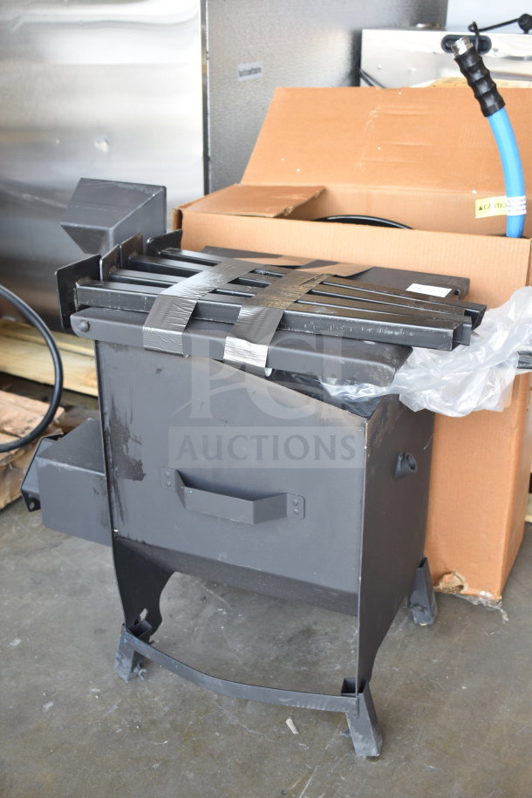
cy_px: 399
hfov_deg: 31.9
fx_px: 931
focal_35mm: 42
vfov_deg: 46.4
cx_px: 266
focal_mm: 28
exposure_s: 1/50
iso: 320
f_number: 4.2
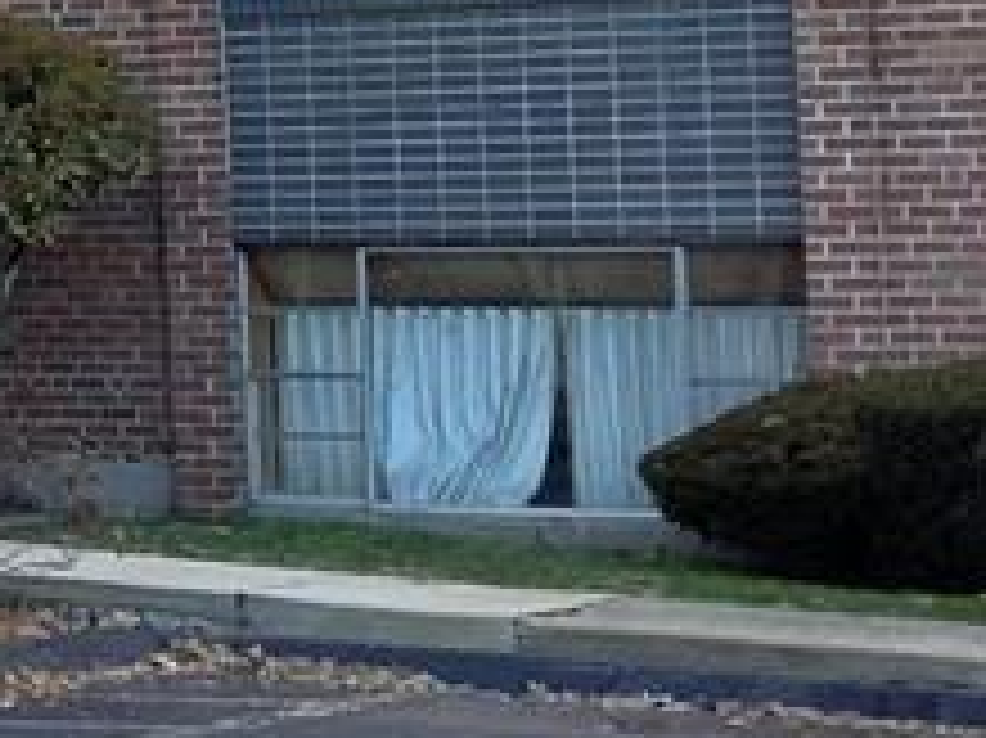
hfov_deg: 12.1
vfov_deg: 10.1
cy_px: -40
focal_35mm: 145
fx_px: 4128
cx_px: -1013
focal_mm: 3.3
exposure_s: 1/132
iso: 25
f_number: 2.4
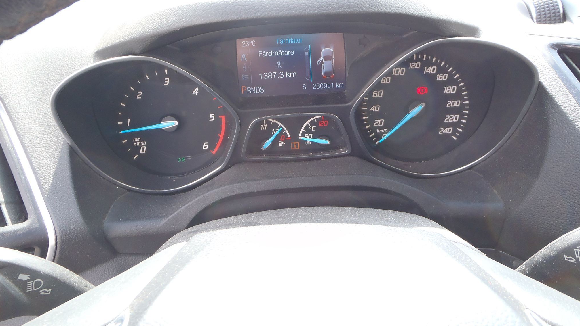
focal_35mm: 31
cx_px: 289
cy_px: 117
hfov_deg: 62.6
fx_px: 477
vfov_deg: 37.5
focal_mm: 5
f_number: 3.5
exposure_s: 1/40
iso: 100
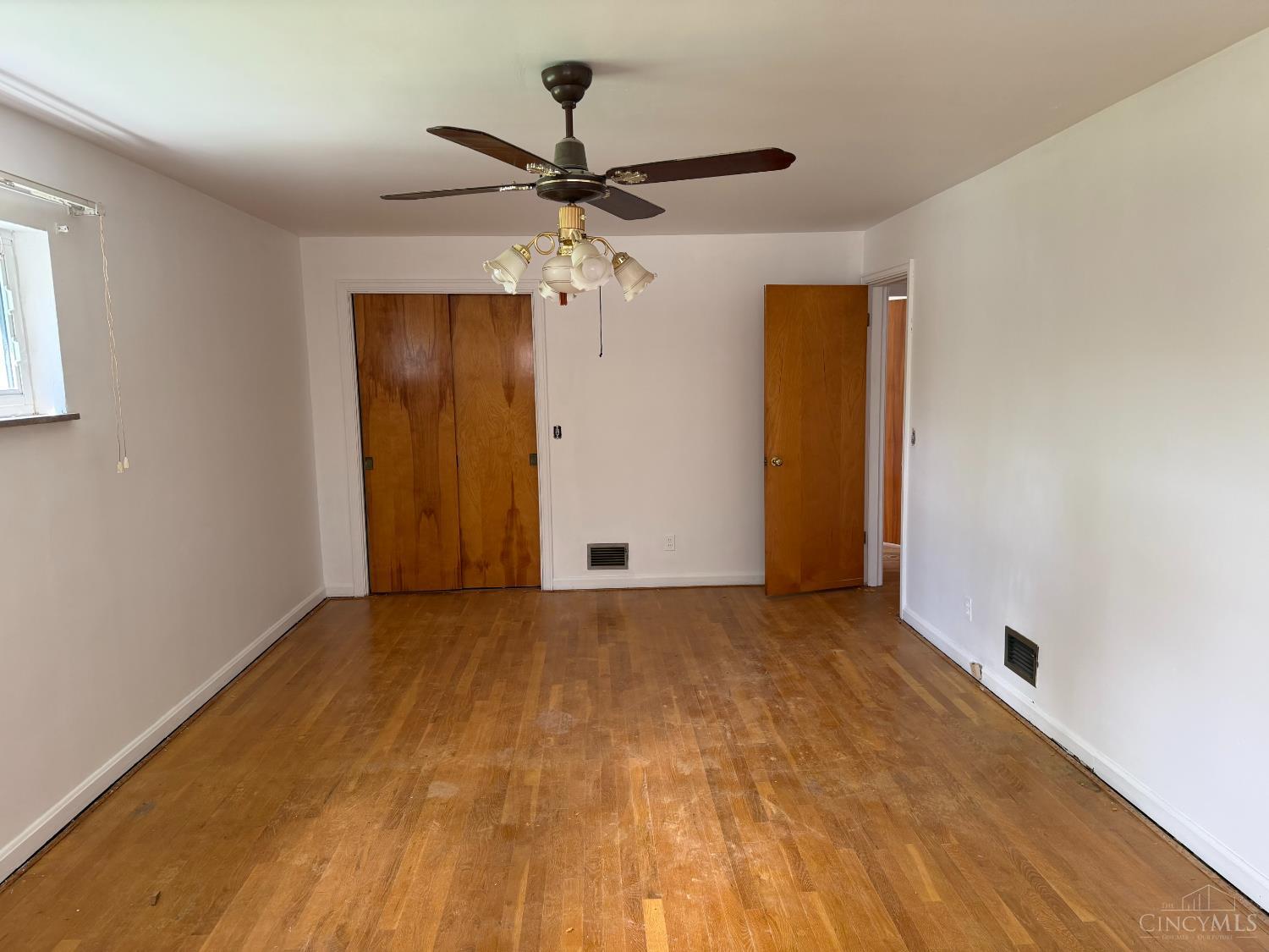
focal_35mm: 24
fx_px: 880
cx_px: 634
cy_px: 476
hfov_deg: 71.6
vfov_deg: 56.8
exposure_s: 1/127
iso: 200
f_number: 1.78
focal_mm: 6.76
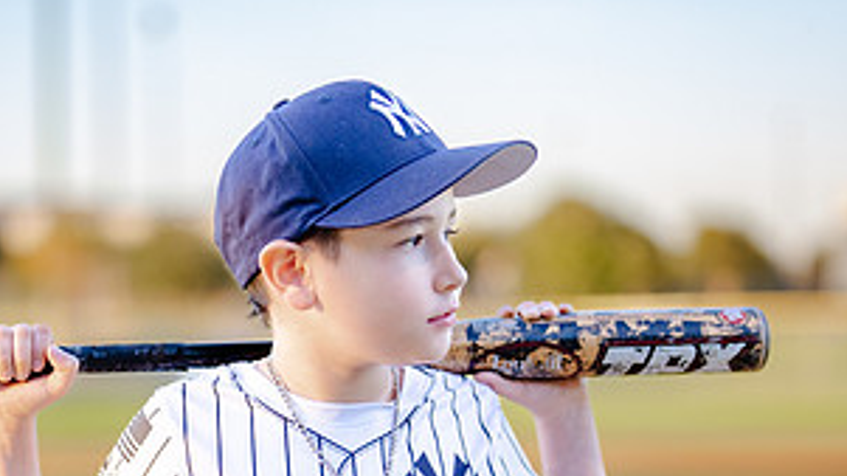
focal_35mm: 129
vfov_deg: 9.3
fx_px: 2896
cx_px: 322
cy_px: 444
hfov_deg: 16.6
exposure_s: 1/1600
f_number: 1.2
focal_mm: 50
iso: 250
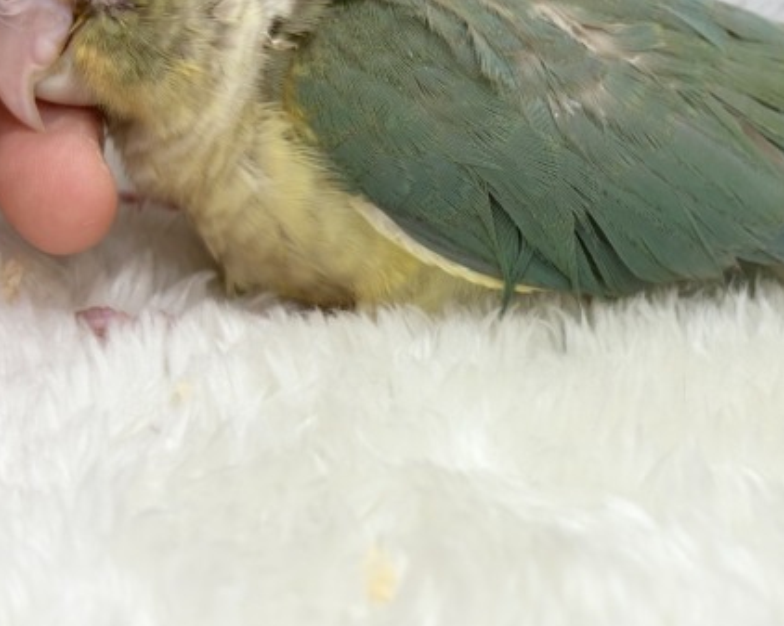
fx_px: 1785
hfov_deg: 24.6
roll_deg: -2.9
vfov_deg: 19.8
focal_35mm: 77
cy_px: 193
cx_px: 555
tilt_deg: -18.1
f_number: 1.6
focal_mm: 5.96
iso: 64
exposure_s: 1/50
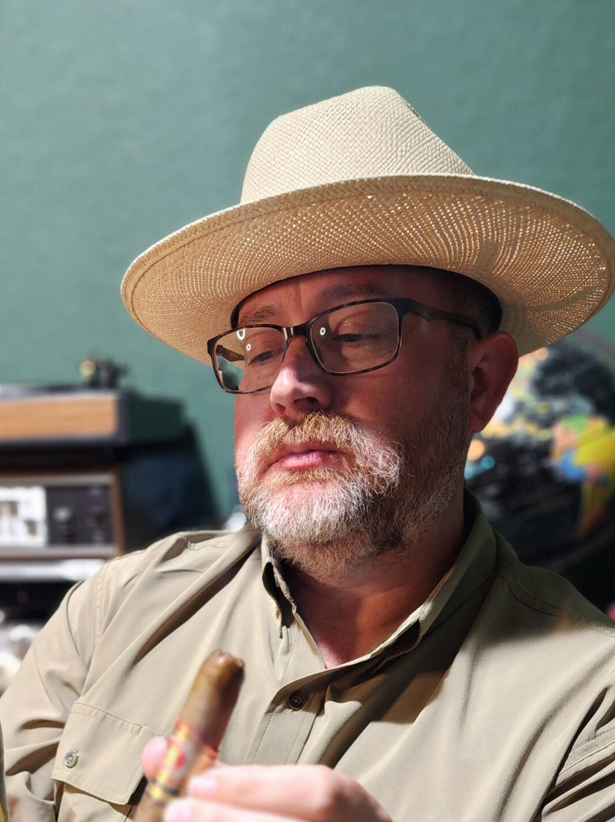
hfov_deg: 34.5
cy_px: 727
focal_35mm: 41
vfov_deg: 42.4
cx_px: 174
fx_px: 973
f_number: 1.8
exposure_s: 1/12
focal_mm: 6.4
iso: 400
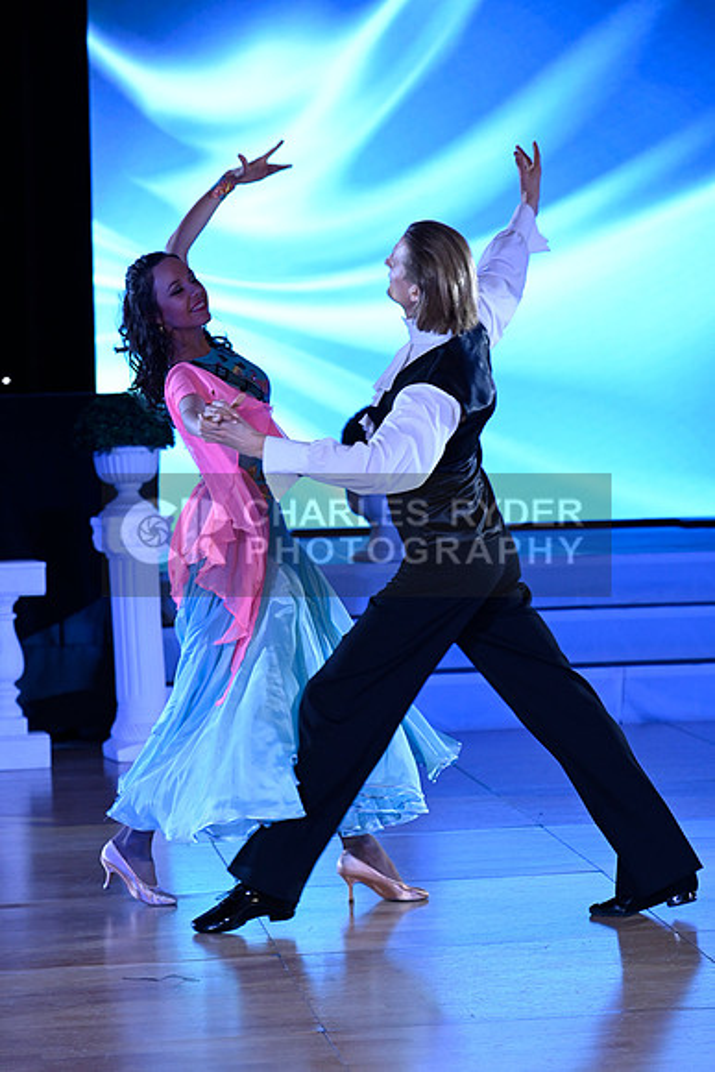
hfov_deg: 11.0
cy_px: 536
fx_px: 3721
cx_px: 358
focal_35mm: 125
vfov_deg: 16.4
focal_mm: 125
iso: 2000
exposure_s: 1/200
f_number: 5
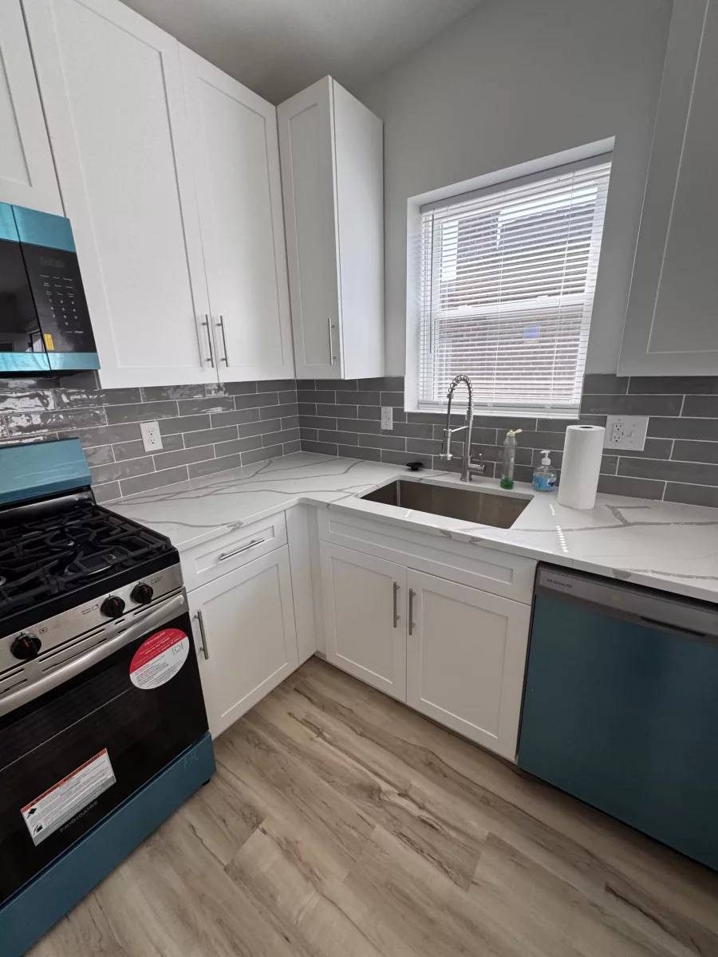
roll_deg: -1.1
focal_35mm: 14
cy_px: 478
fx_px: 387
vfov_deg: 102.1
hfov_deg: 85.7
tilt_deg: -11.9
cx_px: 359
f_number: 2.2
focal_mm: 2.22
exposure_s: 1/118
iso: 40
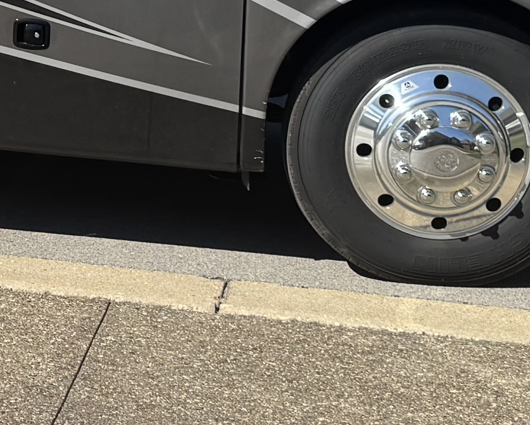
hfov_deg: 13.8
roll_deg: -1.8
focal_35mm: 129
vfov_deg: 11.6
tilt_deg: -5.9
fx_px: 2024
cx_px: -316
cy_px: -131
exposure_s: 1/4310
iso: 80
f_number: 1.78
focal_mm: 6.76
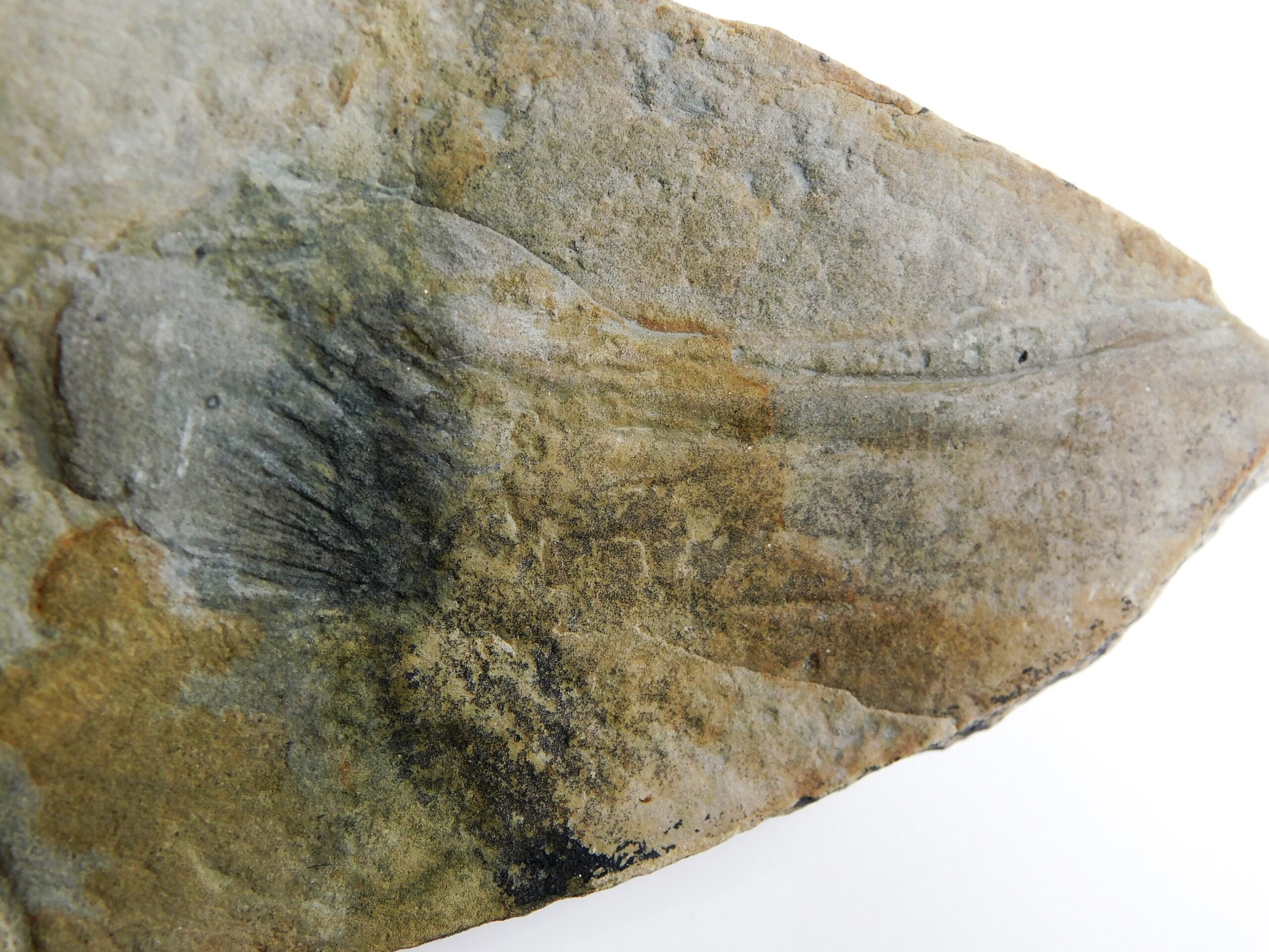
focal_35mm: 59
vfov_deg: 24.8
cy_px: 476
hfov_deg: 32.7
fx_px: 2163
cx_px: 634
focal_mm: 10.4
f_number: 4
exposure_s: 1/60
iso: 125
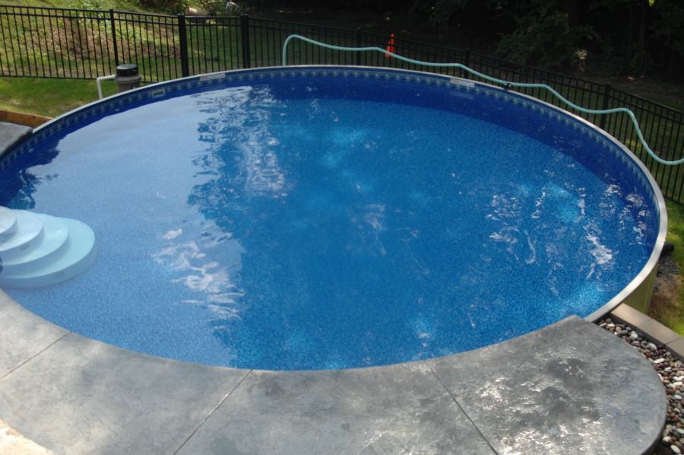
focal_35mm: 42
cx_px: 342
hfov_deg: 46.4
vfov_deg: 31.8
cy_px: 228
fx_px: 797
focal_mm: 28
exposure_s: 1/125
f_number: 5.3
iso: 100
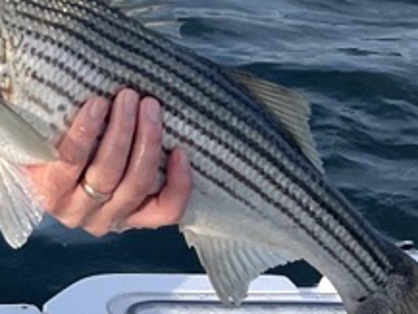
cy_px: -401
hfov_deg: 11.3
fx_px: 2030
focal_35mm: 168
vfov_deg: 8.2
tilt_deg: -9.4
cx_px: -225
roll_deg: +0.4
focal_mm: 5.1
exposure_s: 1/3215
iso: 50
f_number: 1.6
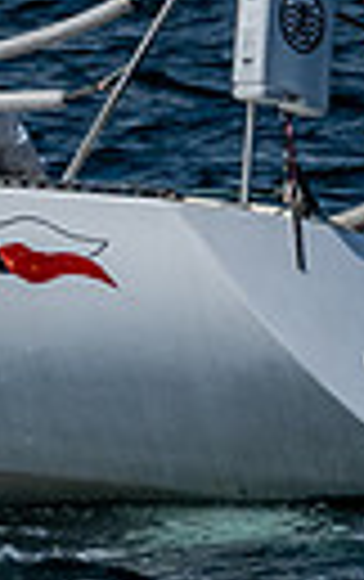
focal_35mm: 980
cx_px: -1198
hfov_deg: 1.3
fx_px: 15503
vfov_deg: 2.1
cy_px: -496
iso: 200
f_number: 6.3
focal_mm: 103
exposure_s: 1/4000
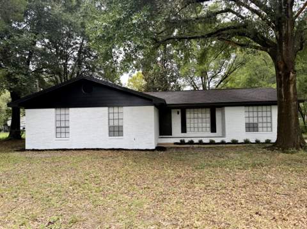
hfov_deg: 71.7
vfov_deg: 56.7
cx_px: 154
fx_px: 213
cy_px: 114
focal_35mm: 24
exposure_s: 1/654
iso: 80
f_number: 1.78
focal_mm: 6.76
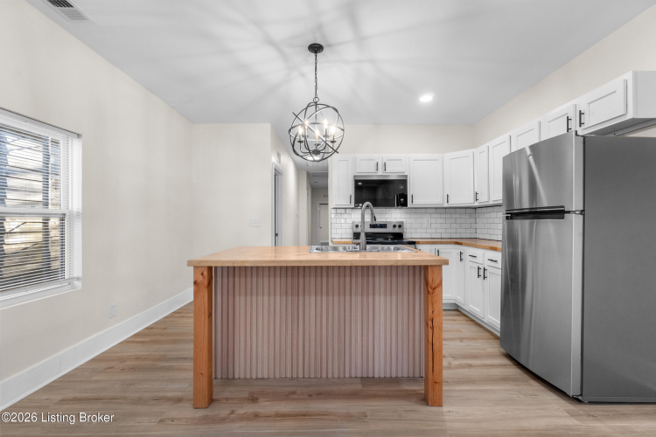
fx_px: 273
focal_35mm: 15
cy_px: 218
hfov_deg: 100.4
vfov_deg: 77.3
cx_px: 328
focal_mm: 10
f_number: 8
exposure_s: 1/20
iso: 400
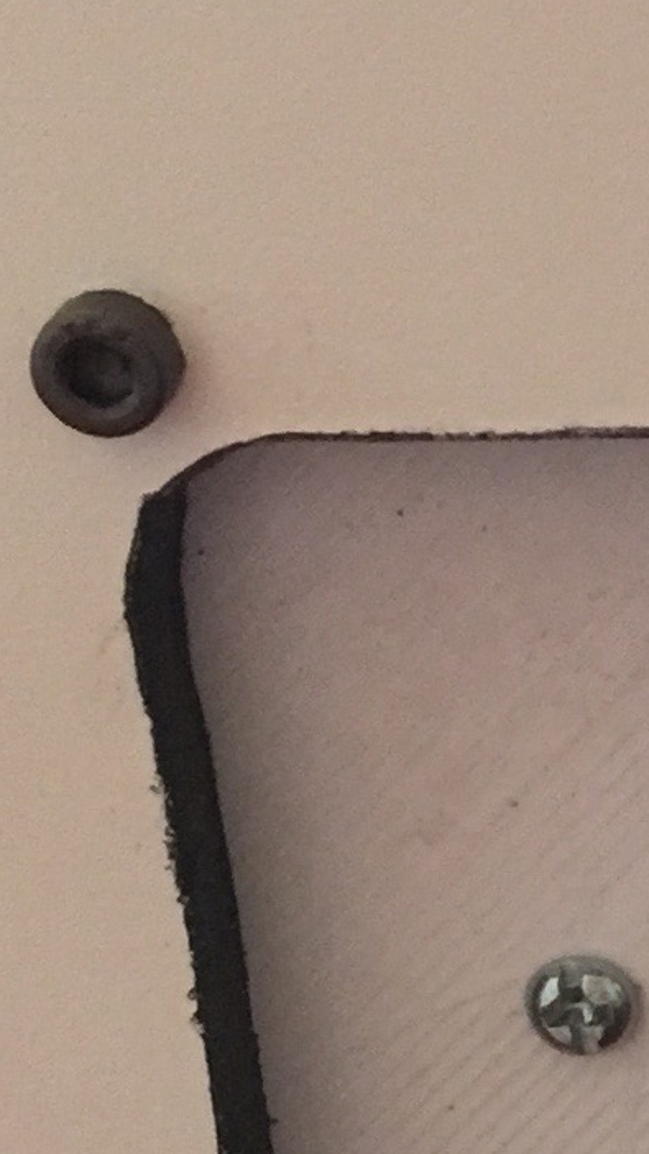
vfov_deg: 14.4
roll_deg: -0.3
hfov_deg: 7.5
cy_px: 1106
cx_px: 1738
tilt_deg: -25.9
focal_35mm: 147
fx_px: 4496
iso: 125
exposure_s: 1/15
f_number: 2.2
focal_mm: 4.15
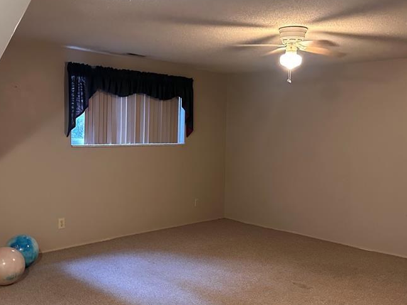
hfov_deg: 49.0
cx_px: 192
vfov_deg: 37.7
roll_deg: -1.6
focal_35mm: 38
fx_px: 447
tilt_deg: -5.1
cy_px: 162
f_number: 1.78
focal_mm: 6.86
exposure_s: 1/40
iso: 800
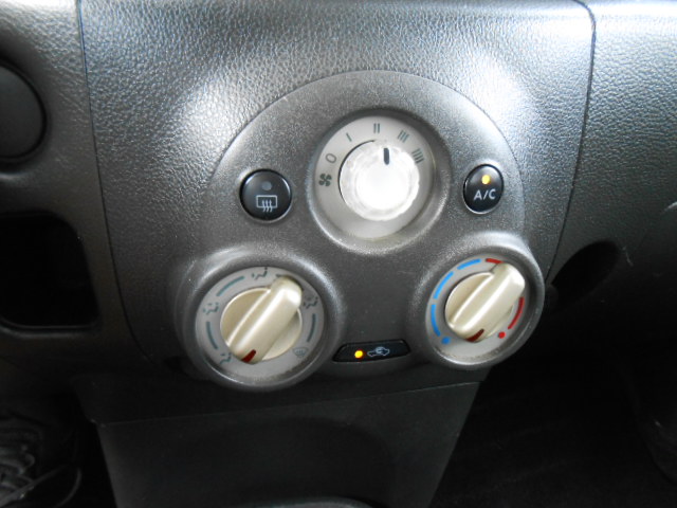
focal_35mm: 26
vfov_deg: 53.1
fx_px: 508
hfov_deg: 67.3
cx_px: 338
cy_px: 254
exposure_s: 1/30
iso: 320
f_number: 3.5
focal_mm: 4.6
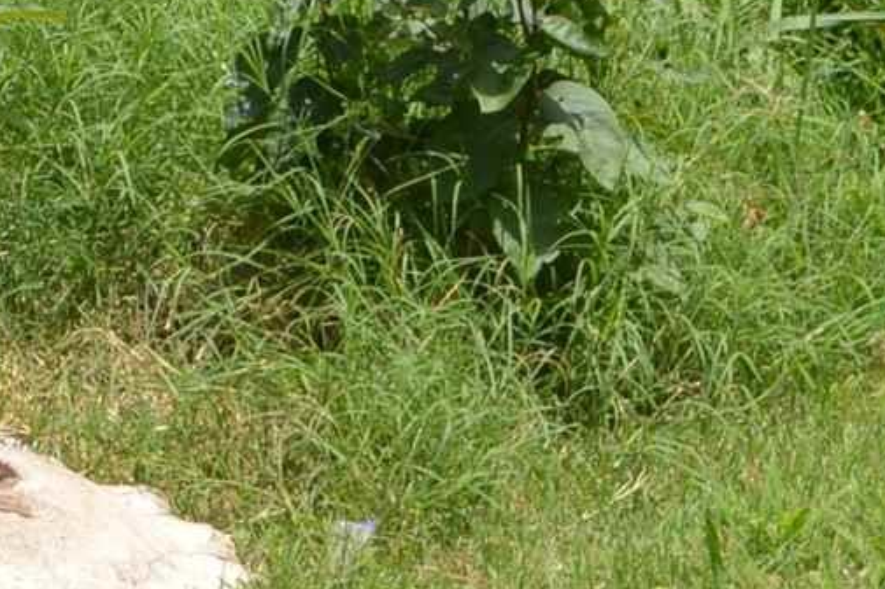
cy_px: -955
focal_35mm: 292
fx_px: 7173
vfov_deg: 4.6
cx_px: -999
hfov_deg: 6.8
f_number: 6.3
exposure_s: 1/160
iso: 100
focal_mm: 32
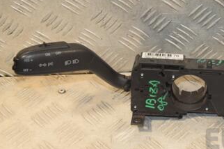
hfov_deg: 20.5
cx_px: 193
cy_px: 46
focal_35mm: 98
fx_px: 609
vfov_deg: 13.9
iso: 800
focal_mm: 35
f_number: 6.3
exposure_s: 1/200
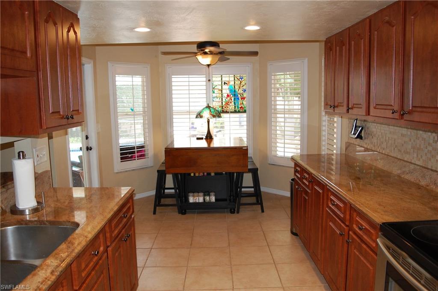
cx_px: 219
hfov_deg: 67.4
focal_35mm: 27
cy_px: 146
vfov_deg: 47.8
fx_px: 328
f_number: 3.5
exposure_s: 1/80
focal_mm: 18
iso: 400
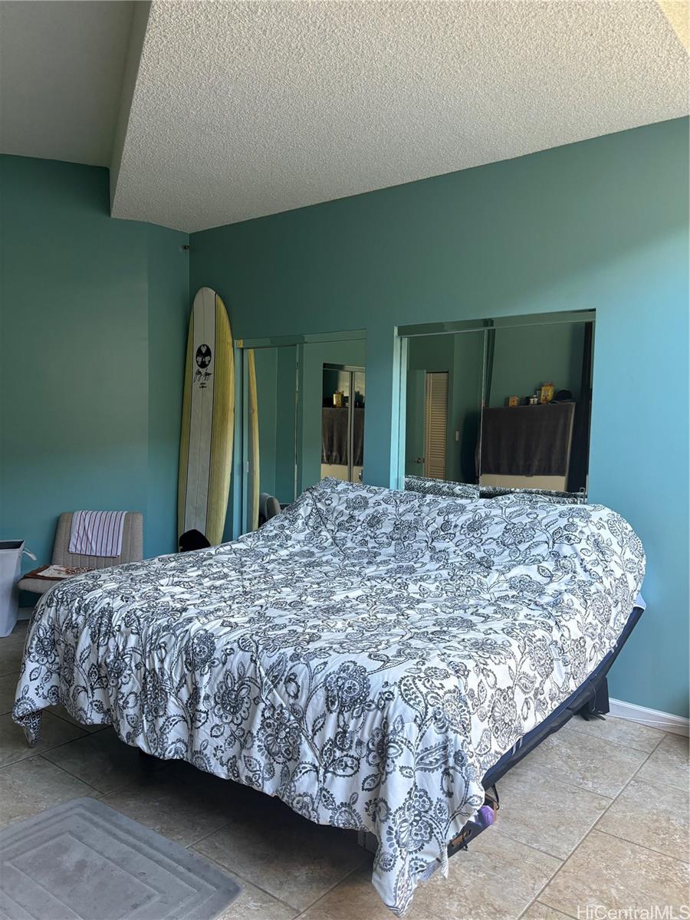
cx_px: 345
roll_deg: -2.5
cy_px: 460
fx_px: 691
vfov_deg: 67.3
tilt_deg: -3.9
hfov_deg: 53.1
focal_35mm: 26
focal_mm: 5.96
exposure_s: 1/60
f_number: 1.6
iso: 160
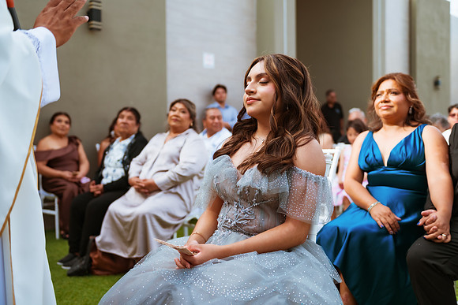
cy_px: 152
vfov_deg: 35.1
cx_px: 229
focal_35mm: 38
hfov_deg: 50.7
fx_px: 484
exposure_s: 1/1250
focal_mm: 38
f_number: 2.8
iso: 100
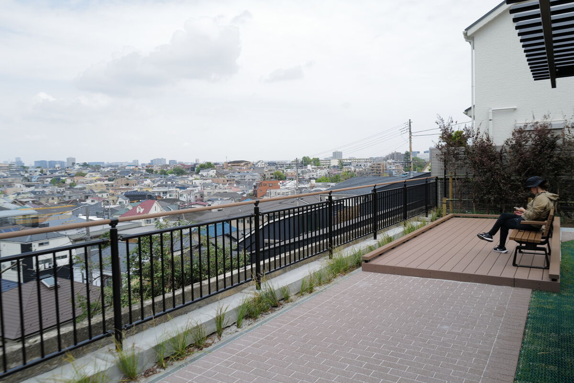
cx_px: 287
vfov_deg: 46.4
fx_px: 447
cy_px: 192
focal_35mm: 28
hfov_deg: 65.5
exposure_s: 1/400
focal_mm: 28
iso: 100
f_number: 4.5
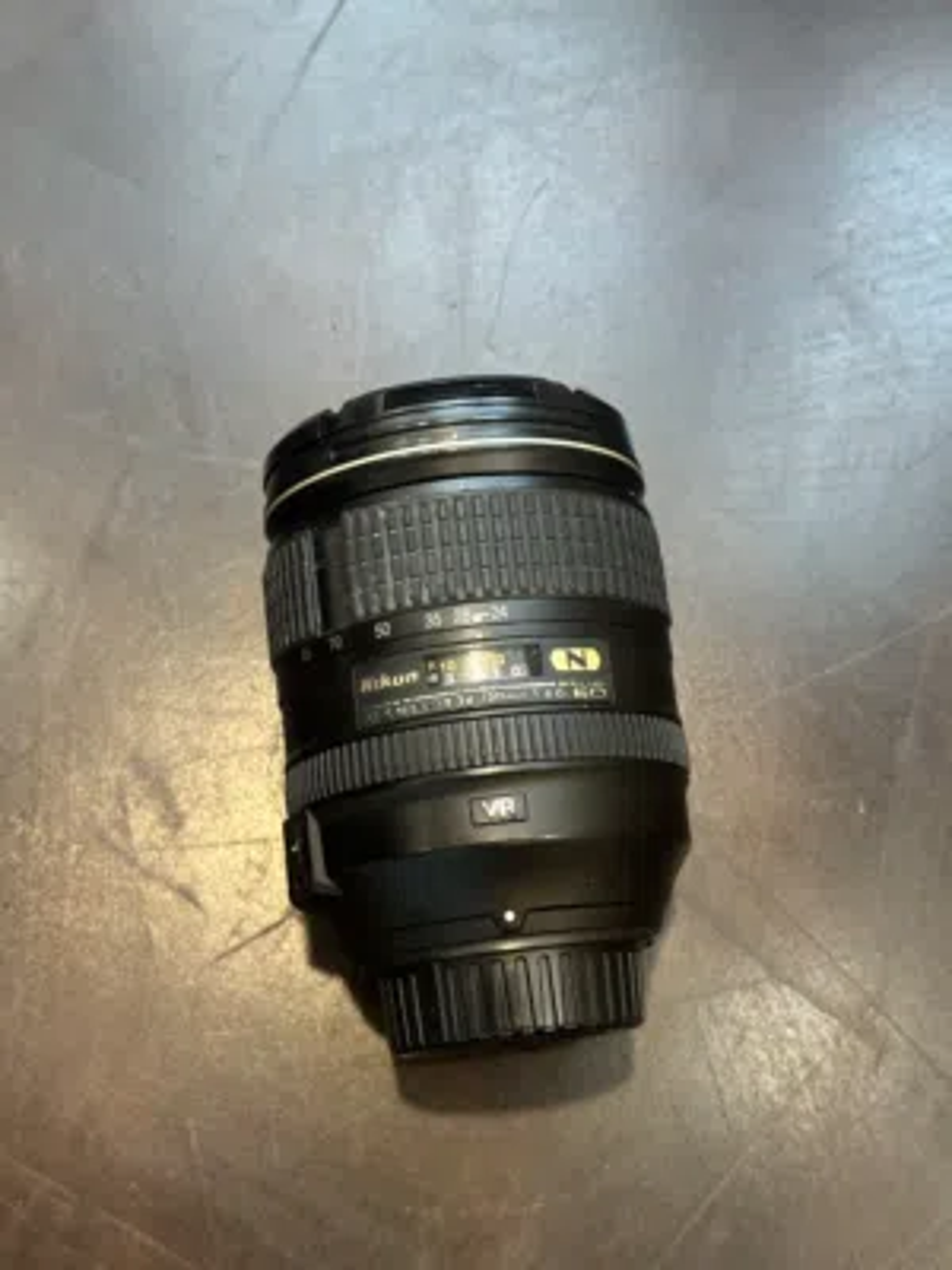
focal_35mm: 48
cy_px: 635
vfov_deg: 39.7
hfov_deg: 30.3
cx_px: 476
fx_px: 1760
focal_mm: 6.86
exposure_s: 1/40
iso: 320
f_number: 1.78
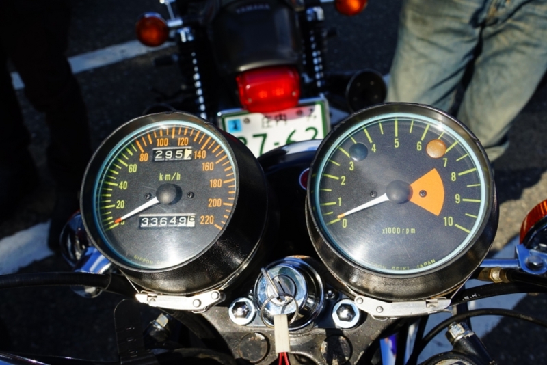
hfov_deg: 48.4
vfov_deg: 33.4
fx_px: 608
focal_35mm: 40
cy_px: 182
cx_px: 274
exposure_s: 1/125
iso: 100
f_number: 11
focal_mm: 27
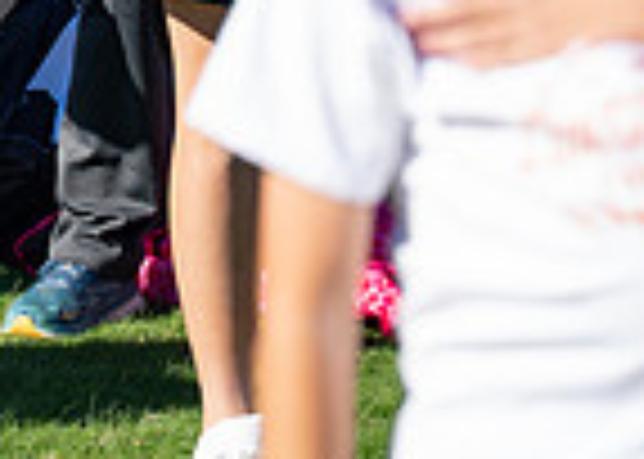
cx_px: -386
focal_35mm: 304
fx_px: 5558
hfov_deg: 6.5
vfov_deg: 4.7
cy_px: -352
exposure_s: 1/2500
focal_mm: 70
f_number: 2.8
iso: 250
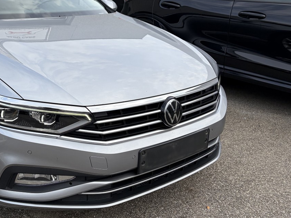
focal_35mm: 44
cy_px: 84
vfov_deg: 32.7
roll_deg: -1.3
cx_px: 57
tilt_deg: -12.9
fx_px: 370
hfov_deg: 41.1
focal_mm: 5.96
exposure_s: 1/1364
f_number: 1.6
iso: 50
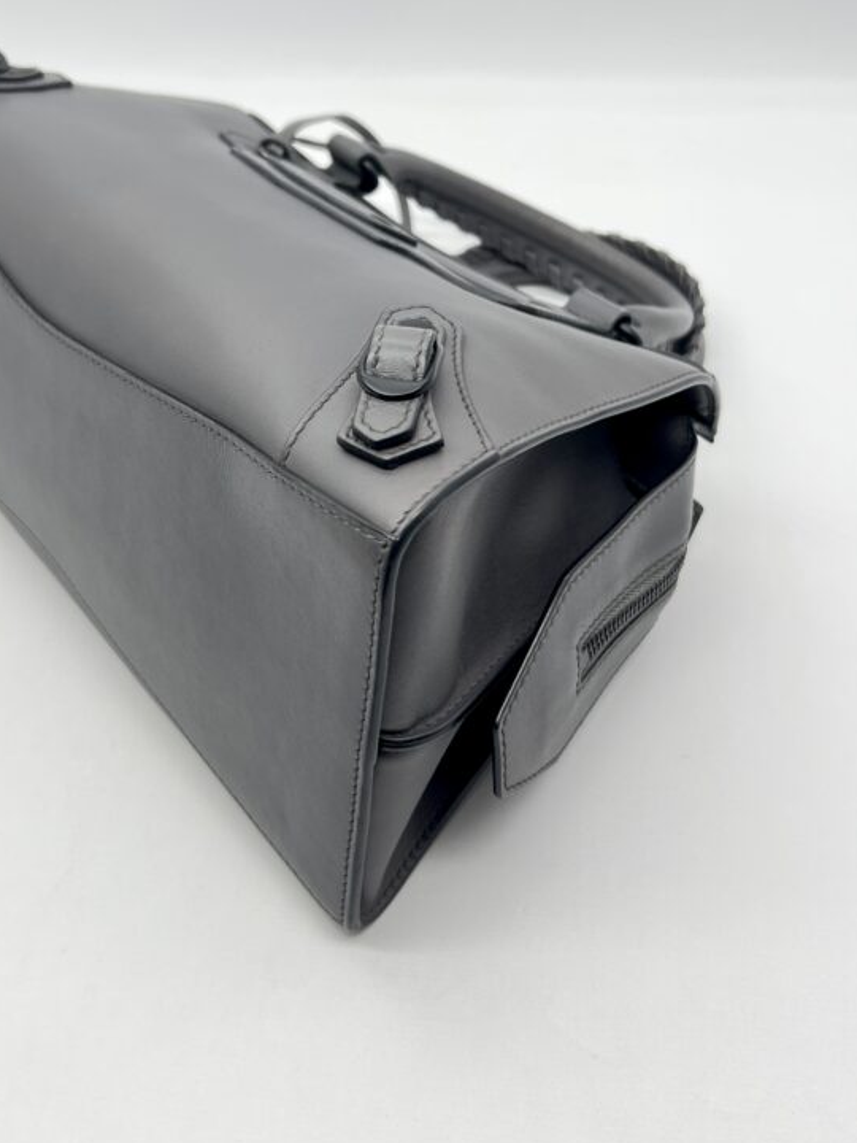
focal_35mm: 37
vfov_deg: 49.7
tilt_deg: -39.3
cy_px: 441
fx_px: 1221
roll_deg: +4.8
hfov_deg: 38.5
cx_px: 348
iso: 32
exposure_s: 1/100
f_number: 1.5
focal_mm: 5.7
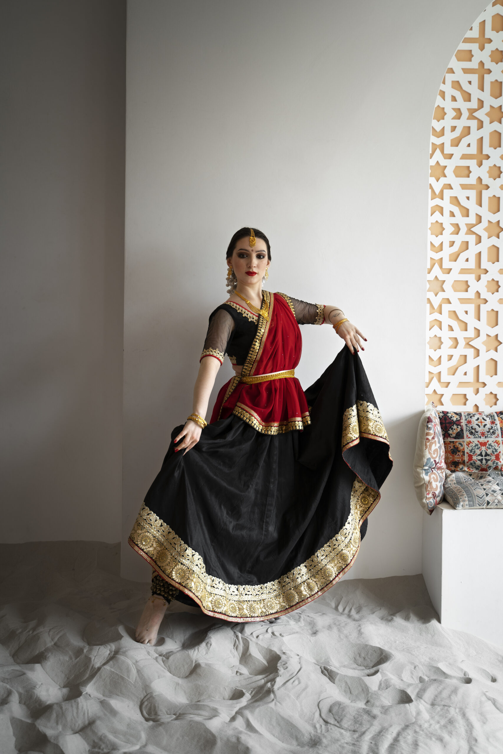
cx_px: 252
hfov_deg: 31.2
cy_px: 377
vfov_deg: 45.4
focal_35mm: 43
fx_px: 901
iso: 250
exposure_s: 1/160
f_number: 3.2
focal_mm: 43
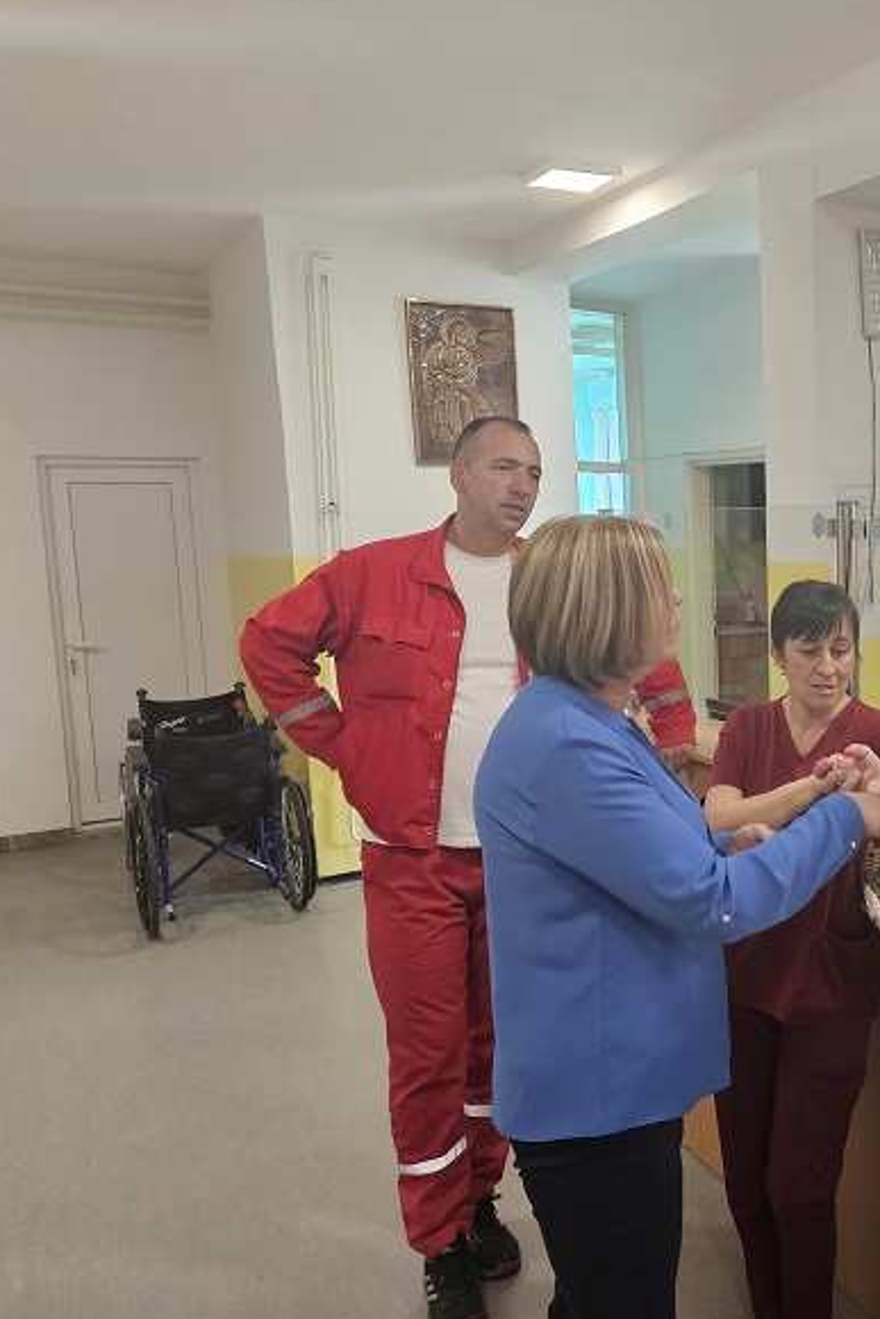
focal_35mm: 33
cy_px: 666
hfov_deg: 36.9
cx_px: 828
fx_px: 1209
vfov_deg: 57.2
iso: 400
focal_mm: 6.3
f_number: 1.7
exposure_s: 1/100
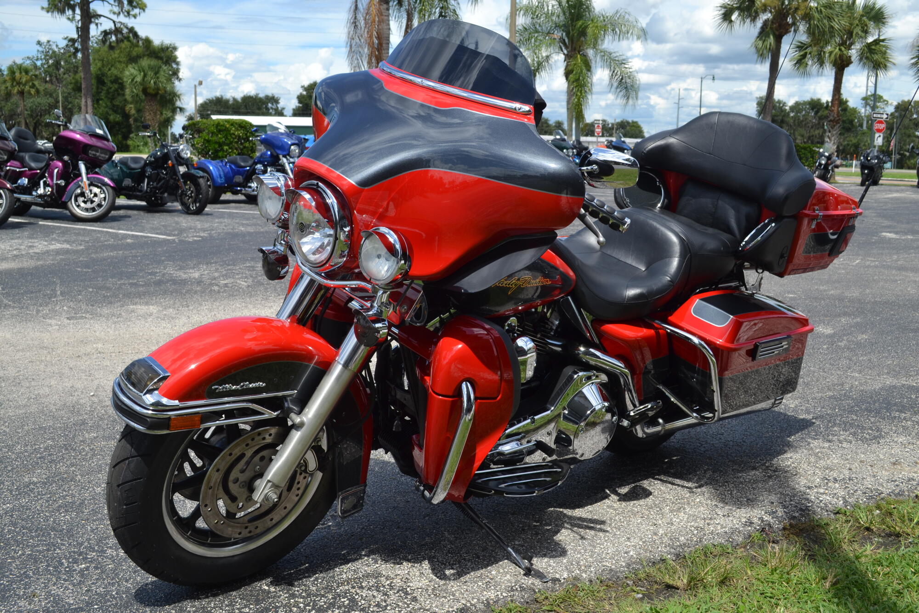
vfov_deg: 36.9
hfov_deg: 53.1
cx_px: 460
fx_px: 919
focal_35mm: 36
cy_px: 306
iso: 100
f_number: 8
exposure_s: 1/250
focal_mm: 24
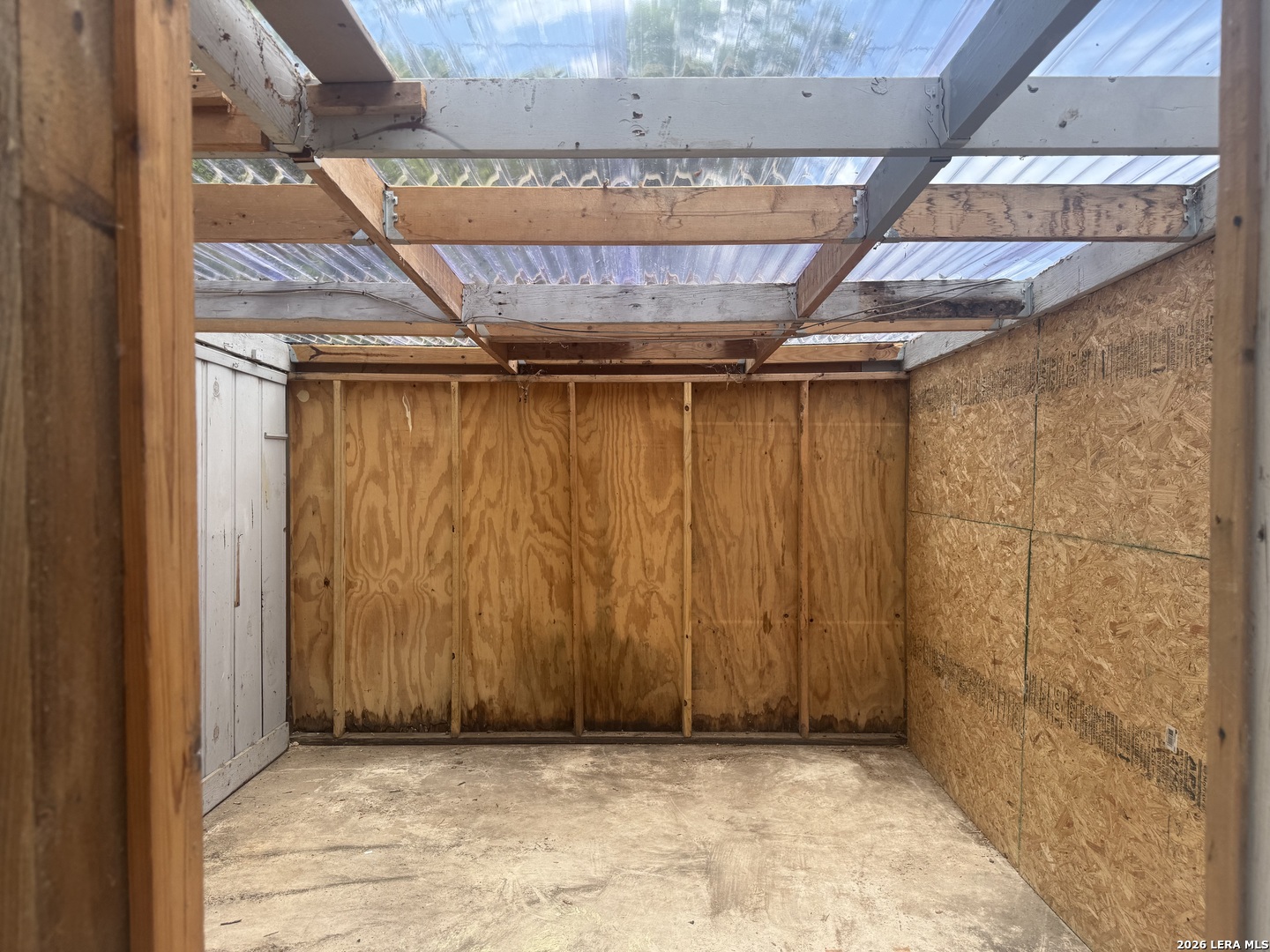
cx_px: 635
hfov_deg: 71.6
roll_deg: -1.5
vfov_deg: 56.8
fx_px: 881
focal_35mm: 24
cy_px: 476
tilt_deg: -0.4
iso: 80
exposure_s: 1/1337
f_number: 1.78
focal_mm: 6.76
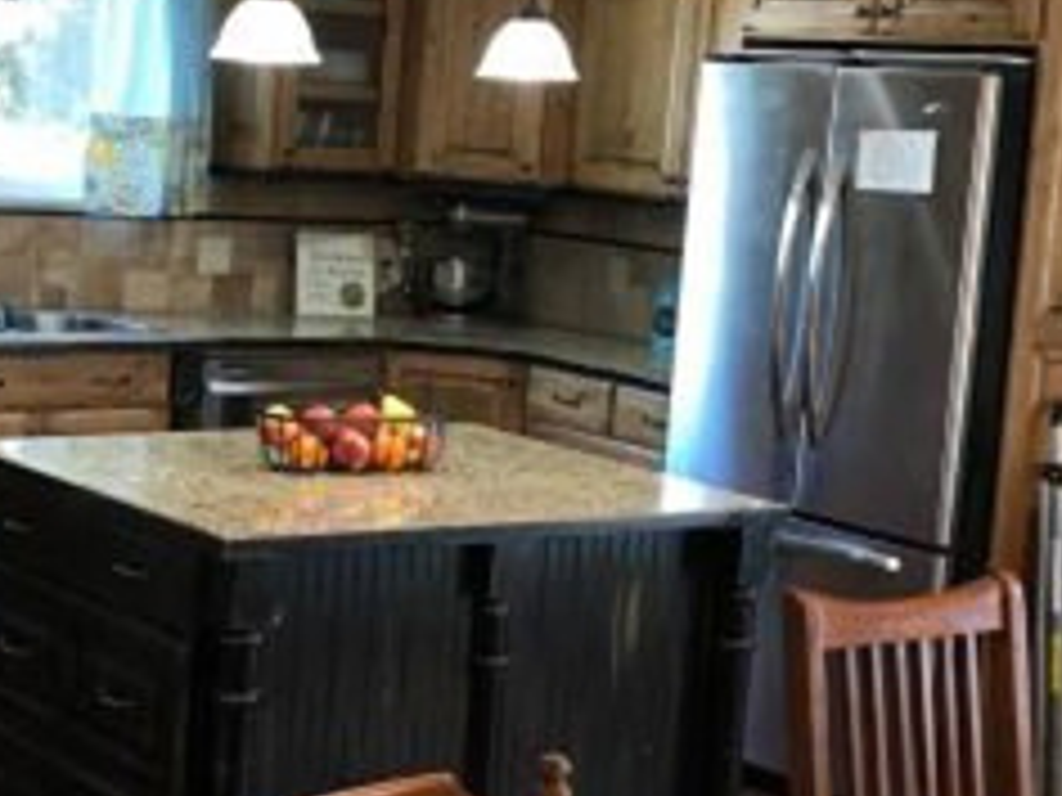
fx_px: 2332
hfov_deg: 25.5
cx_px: 328
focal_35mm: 76
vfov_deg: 19.3
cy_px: 292
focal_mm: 3.99
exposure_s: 1/17
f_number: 1.8
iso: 40
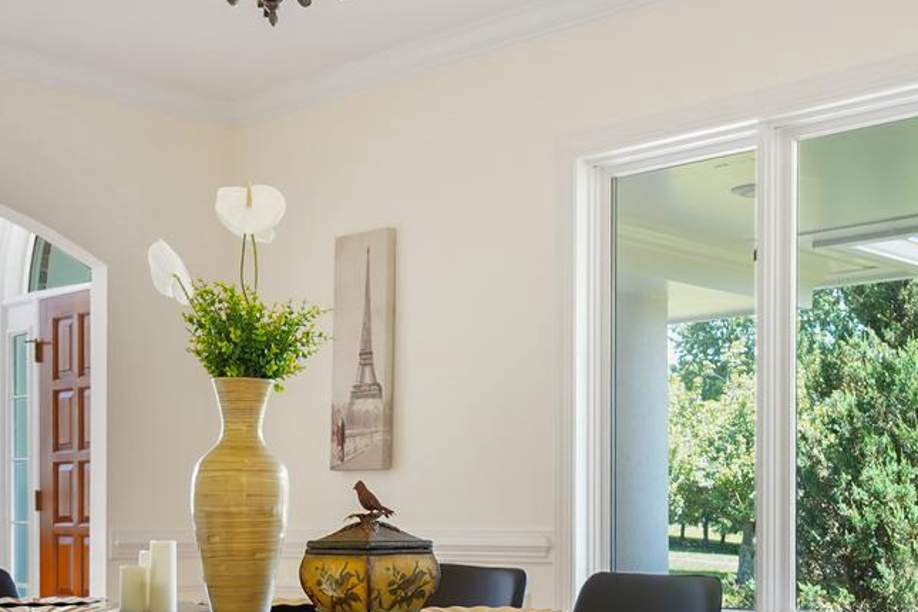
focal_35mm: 54
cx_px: 481
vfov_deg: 24.3
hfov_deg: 36.9
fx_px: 1377
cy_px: 566
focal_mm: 17
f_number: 2.8
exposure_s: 1/25
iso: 320
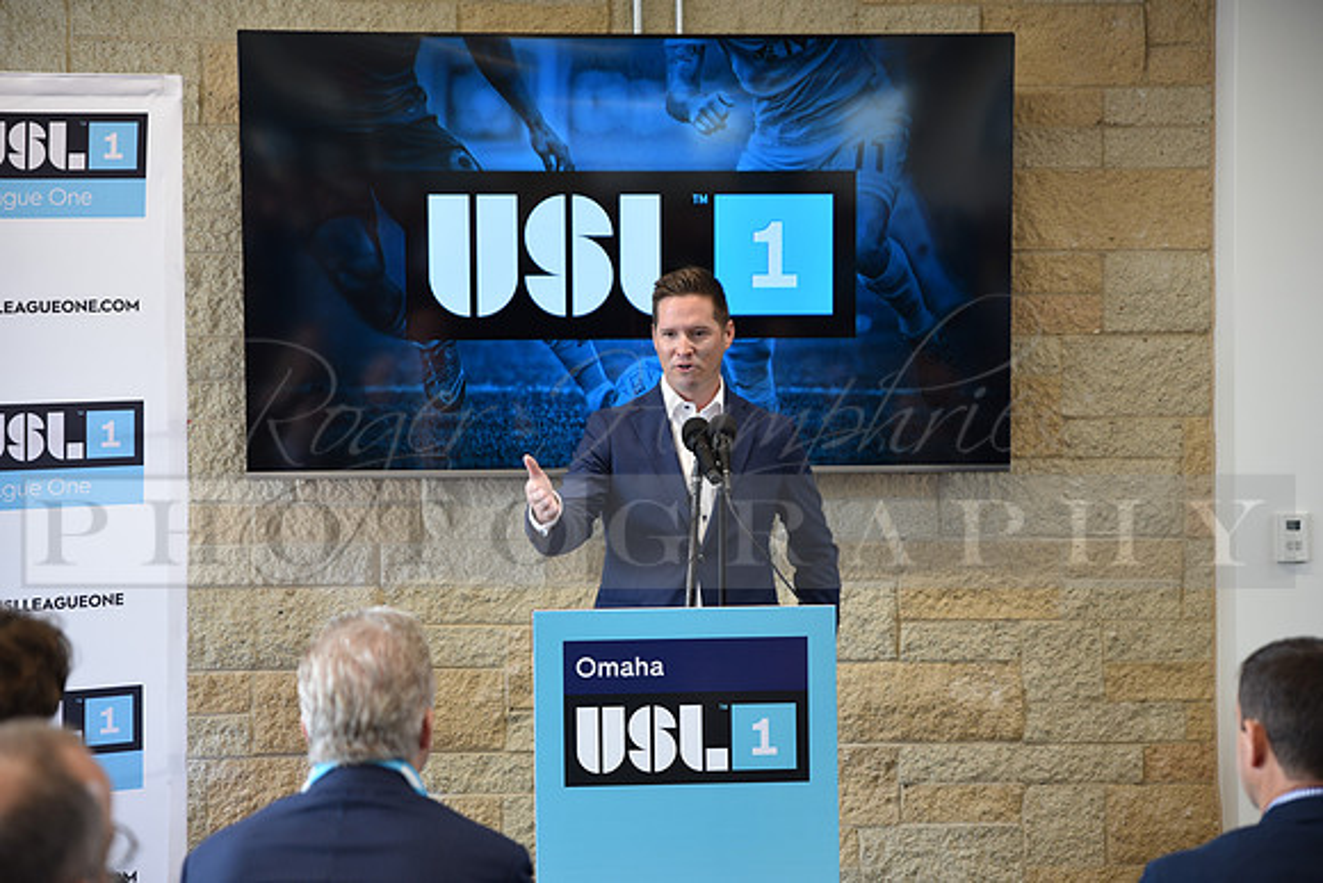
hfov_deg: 28.8
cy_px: 442
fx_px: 2573
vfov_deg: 19.5
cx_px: 662
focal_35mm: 70
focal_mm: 70
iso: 400
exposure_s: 1/60
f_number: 2.8
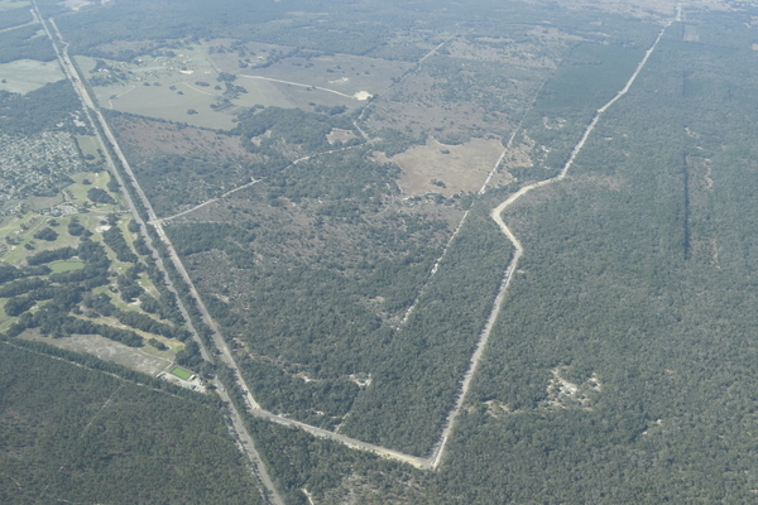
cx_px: 379
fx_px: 726
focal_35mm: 34
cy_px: 252
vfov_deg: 38.4
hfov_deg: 55.1
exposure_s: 1/250
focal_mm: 23
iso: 200
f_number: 8
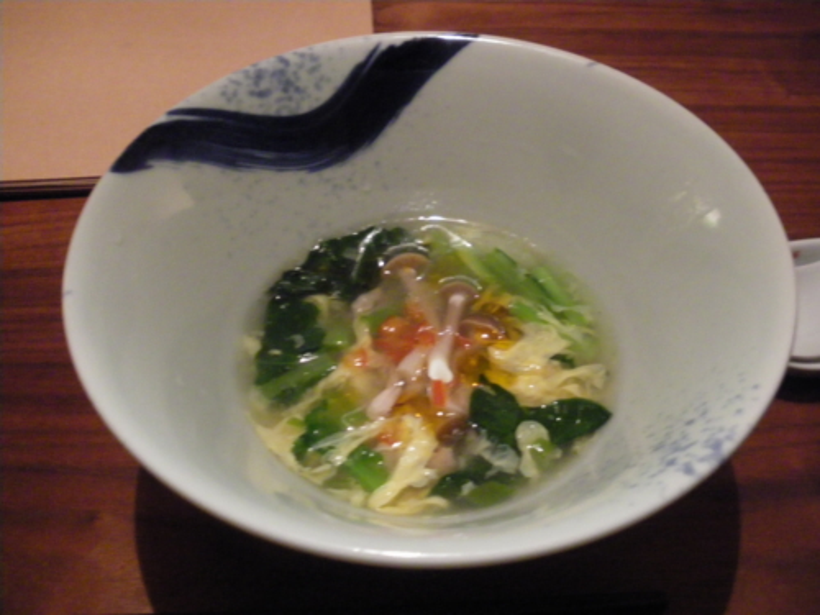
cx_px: 410
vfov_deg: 39.7
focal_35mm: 36
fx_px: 853
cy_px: 308
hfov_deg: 51.4
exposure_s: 1/8
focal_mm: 6.3
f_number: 3.5
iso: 800
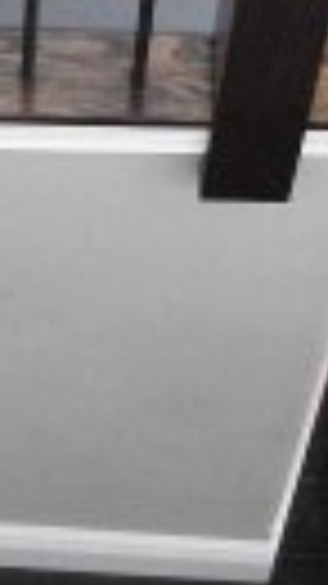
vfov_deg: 11.0
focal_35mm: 188
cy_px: -292
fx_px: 2911
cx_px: -58
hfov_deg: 6.4
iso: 400
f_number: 3.1
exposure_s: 1/50
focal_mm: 6.3
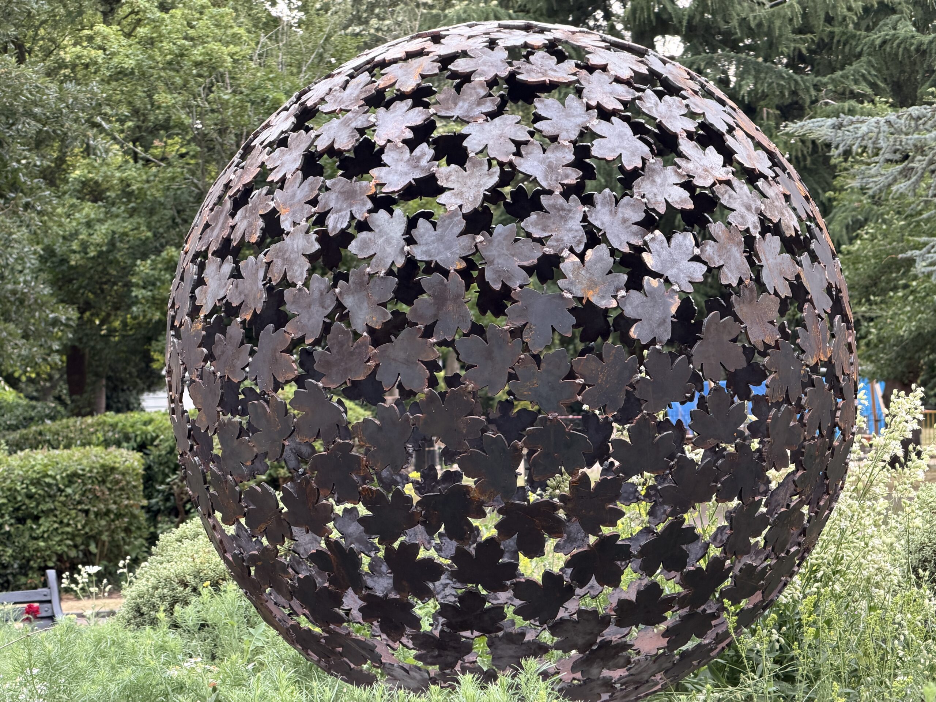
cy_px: 351
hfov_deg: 19.6
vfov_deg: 14.8
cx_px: 468
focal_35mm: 100
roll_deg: +2.3
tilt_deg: +0.8
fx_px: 2704
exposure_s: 1/121
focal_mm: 16.89
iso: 100
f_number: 2.8
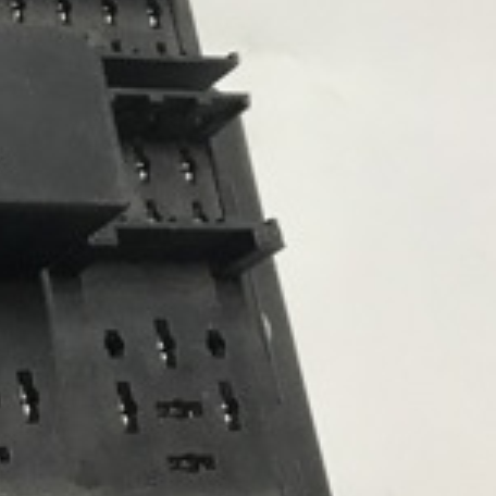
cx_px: -480
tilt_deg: -64.5
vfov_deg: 16.7
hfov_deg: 14.2
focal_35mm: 104
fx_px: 1686
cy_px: 302
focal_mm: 3.99
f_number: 1.8
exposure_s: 1/33
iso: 32
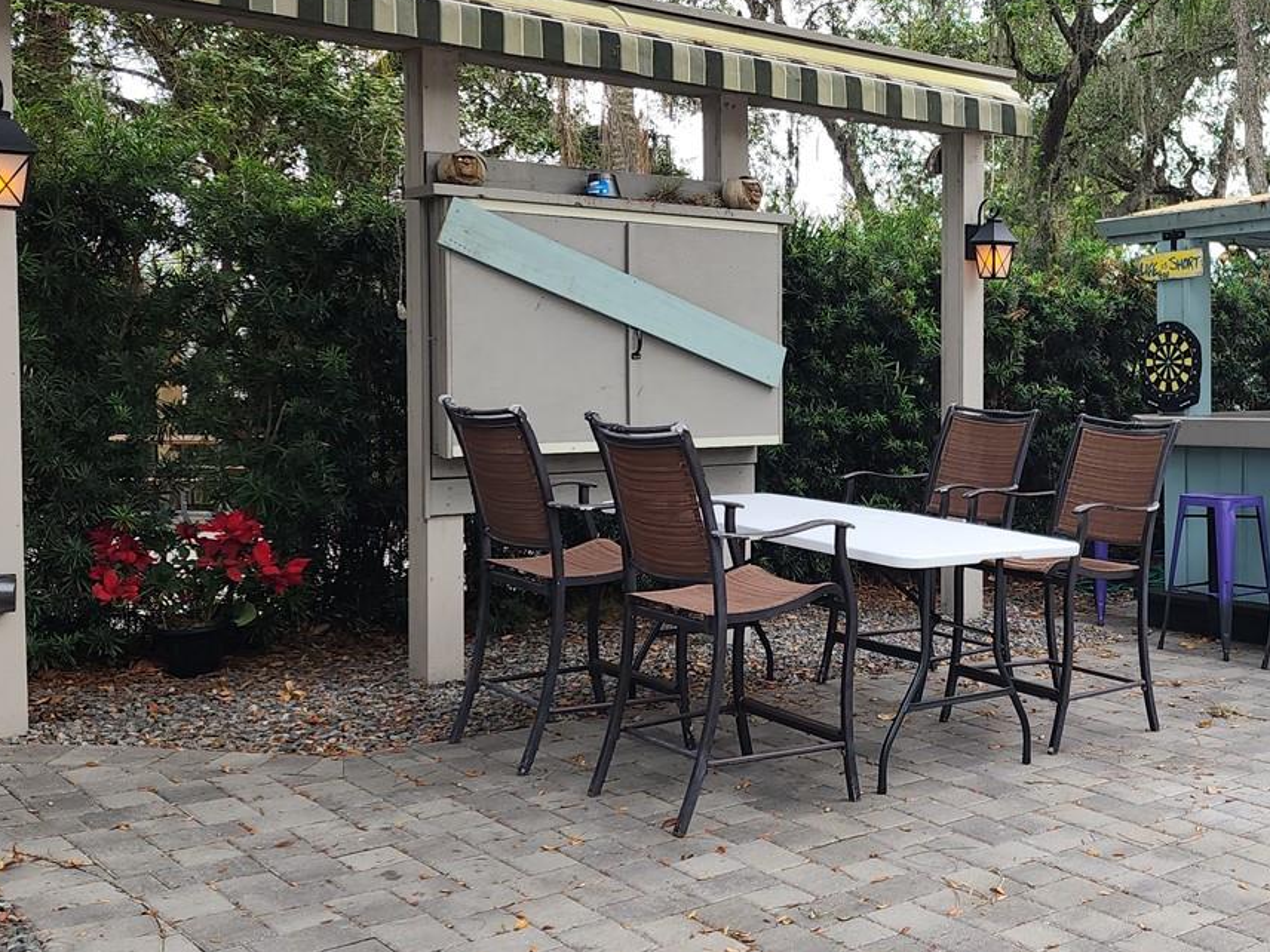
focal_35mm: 43
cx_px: 1012
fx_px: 1578
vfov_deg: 33.5
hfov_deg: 42.0
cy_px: 394
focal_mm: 6.4
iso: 16
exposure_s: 1/120
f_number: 1.8
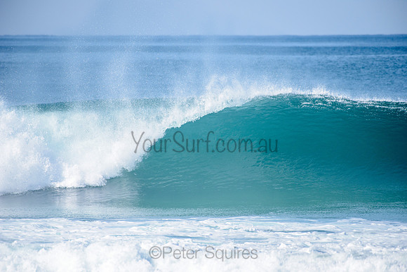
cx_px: 204
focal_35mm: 500
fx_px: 5654
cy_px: 136
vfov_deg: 2.8
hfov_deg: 4.1
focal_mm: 500
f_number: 5.6
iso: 280
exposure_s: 1/2500
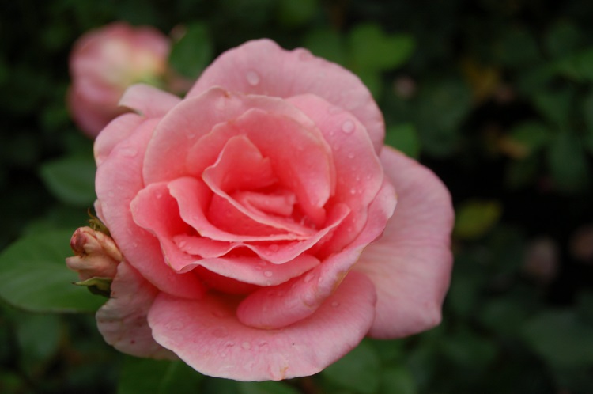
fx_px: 938
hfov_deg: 35.1
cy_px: 197
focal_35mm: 57
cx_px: 296
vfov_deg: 23.7
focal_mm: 38
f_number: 6.3
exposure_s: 1/160
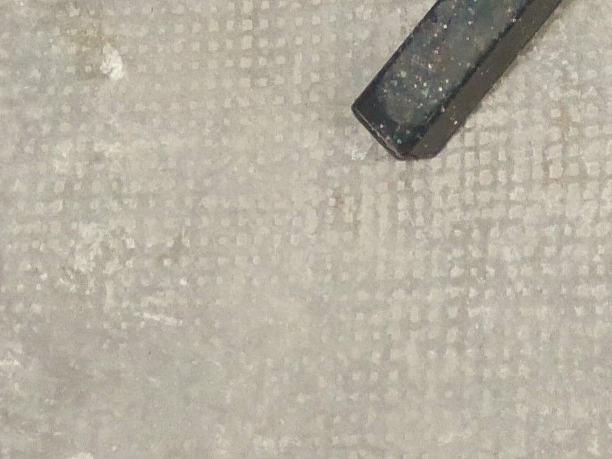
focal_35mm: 222
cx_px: 1089
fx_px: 3927
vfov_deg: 6.3
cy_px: -815
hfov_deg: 8.6
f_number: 1.7
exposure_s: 1/60
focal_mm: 20
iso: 1250
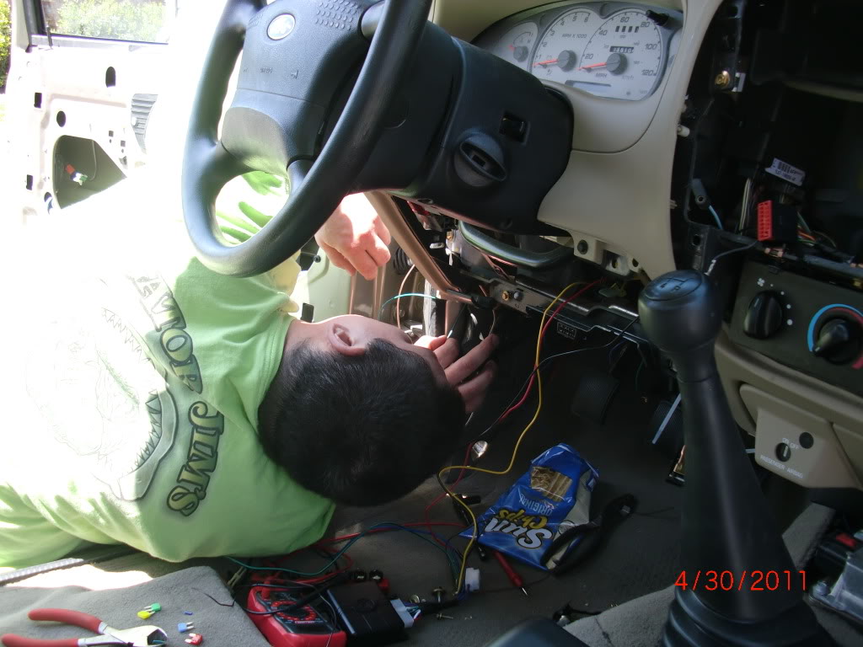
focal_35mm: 36
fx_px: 898
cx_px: 432
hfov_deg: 51.4
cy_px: 324
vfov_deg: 39.7
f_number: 2.8
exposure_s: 1/100
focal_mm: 6.3
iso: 64
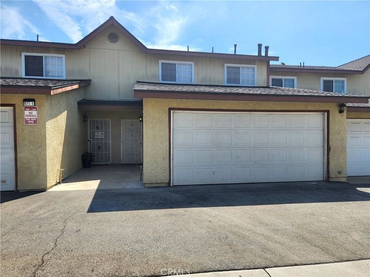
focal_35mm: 23
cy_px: 138
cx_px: 185
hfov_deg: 74.0
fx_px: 246
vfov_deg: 58.8
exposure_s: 1/1667
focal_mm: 5.4
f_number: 1.8
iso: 20
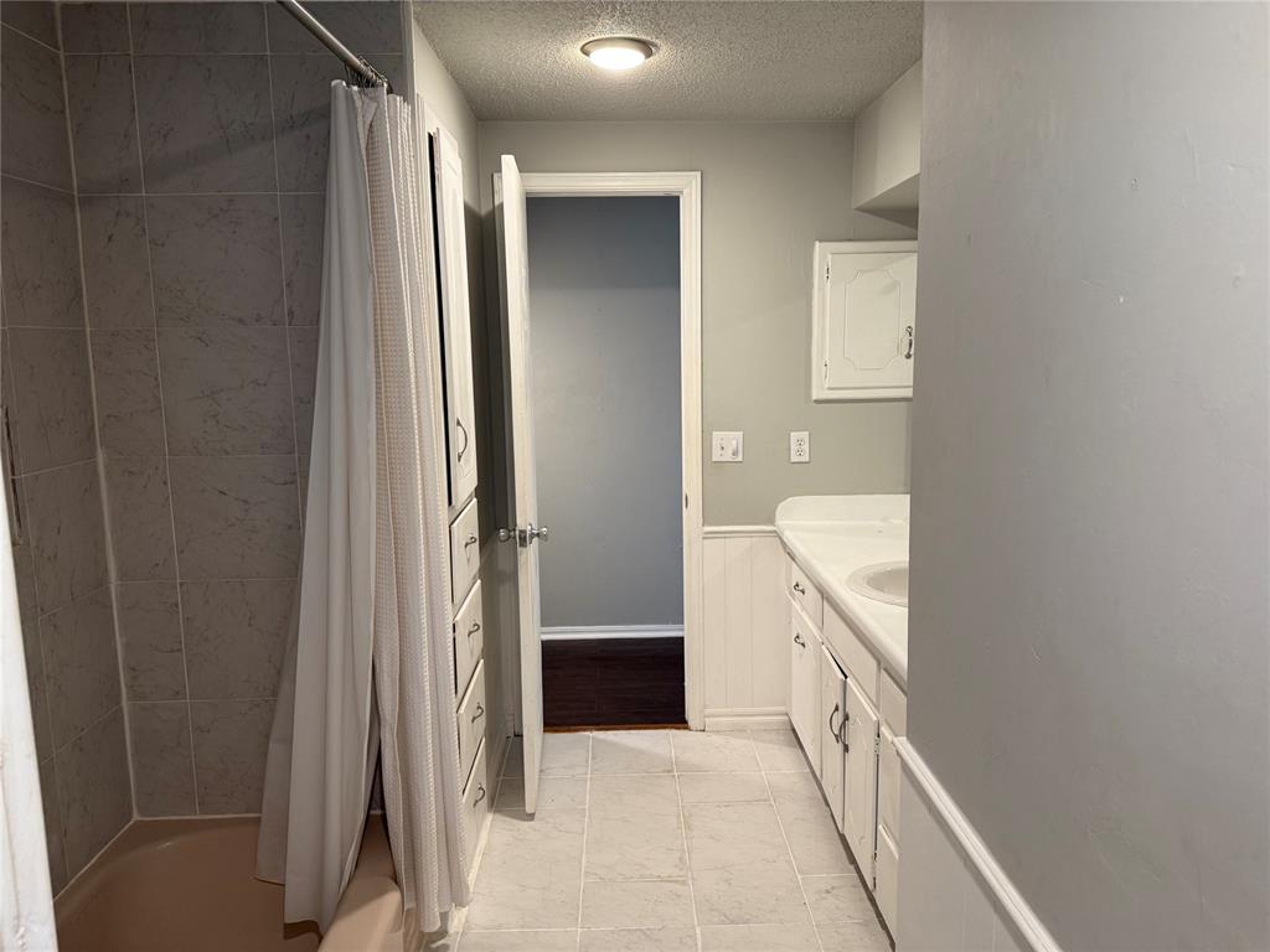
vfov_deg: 56.8
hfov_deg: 71.6
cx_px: 635
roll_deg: +0.9
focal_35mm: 24
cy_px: 476
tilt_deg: -8.3
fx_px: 881
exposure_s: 1/60
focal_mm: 6.76
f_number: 1.78
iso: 160
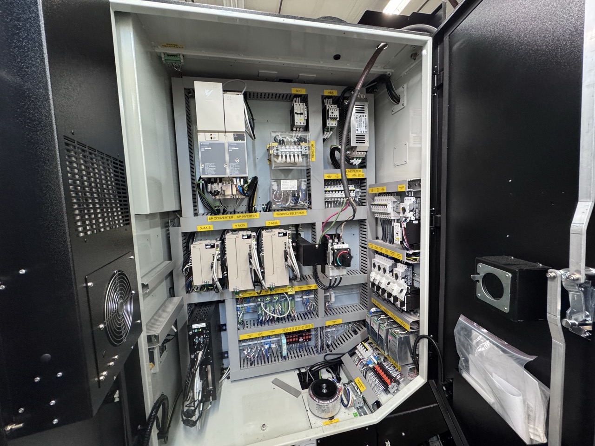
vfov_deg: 85.7
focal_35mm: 14
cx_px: 298
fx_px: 241
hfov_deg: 102.1
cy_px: 223
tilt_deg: -5.8
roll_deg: +1.9
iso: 400
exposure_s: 1/60
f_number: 2.2
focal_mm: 2.22
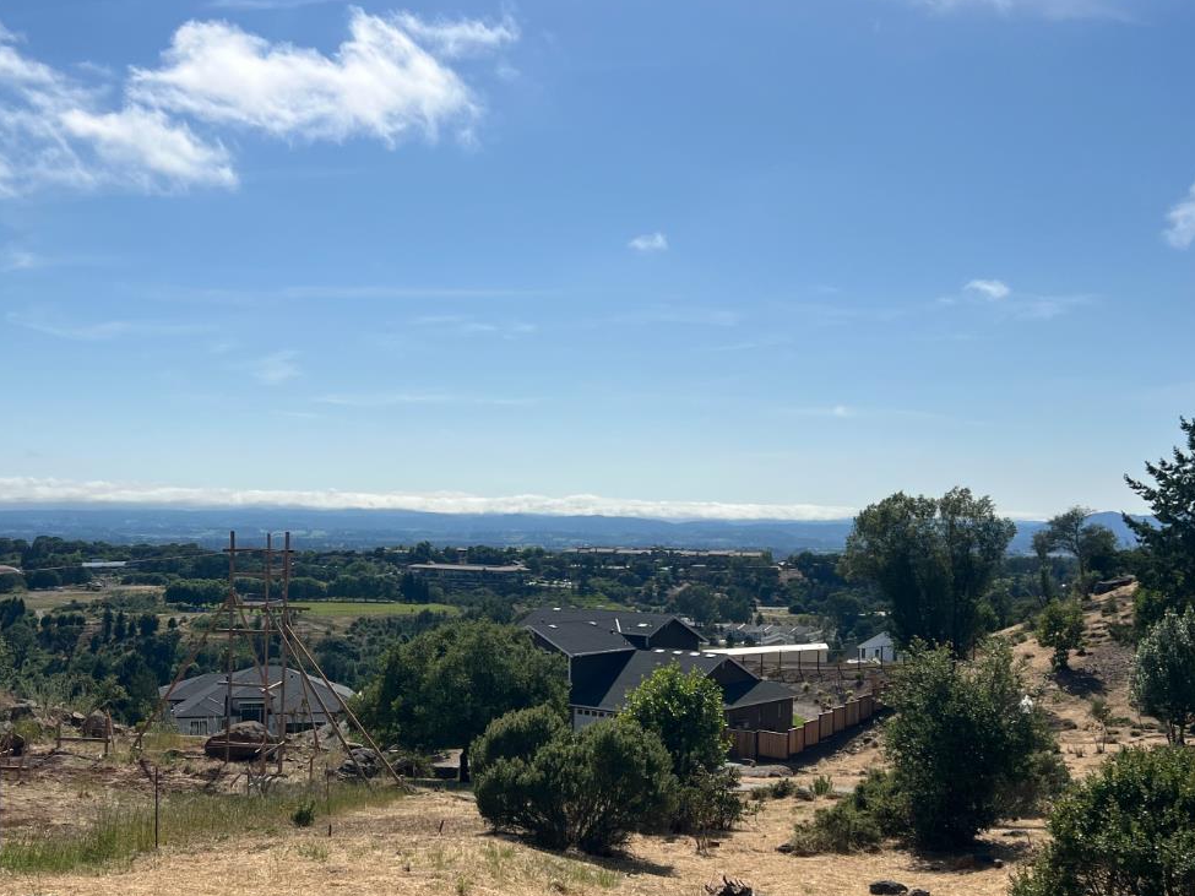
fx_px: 1381
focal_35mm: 40
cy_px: 560
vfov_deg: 35.8
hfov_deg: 46.2
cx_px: 423
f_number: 1.5
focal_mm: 5.7
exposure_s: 1/11364
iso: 50
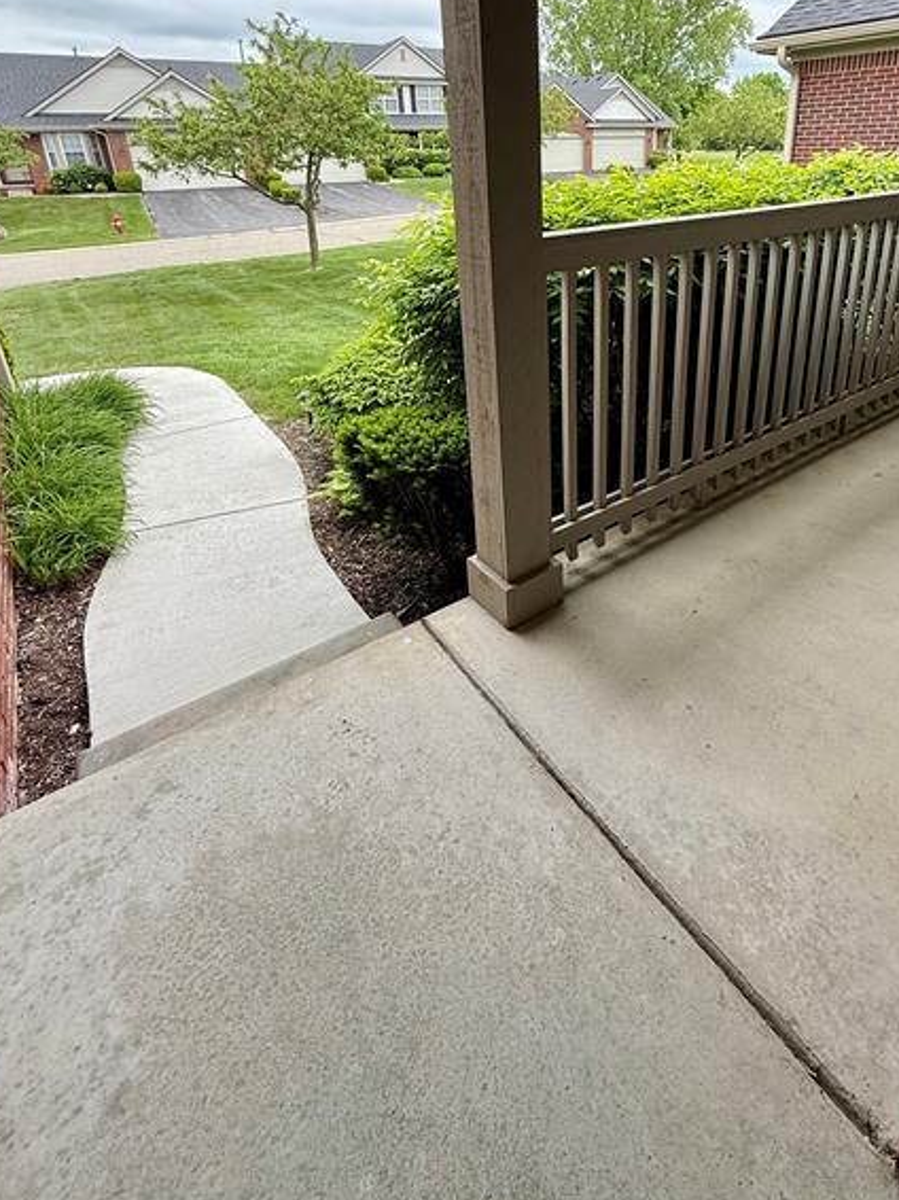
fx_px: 658
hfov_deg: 67.8
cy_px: 407
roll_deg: +0.7
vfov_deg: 82.0
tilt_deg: -20.5
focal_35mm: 19
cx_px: 547
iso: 50
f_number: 2.2
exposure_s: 1/289
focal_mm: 2.22
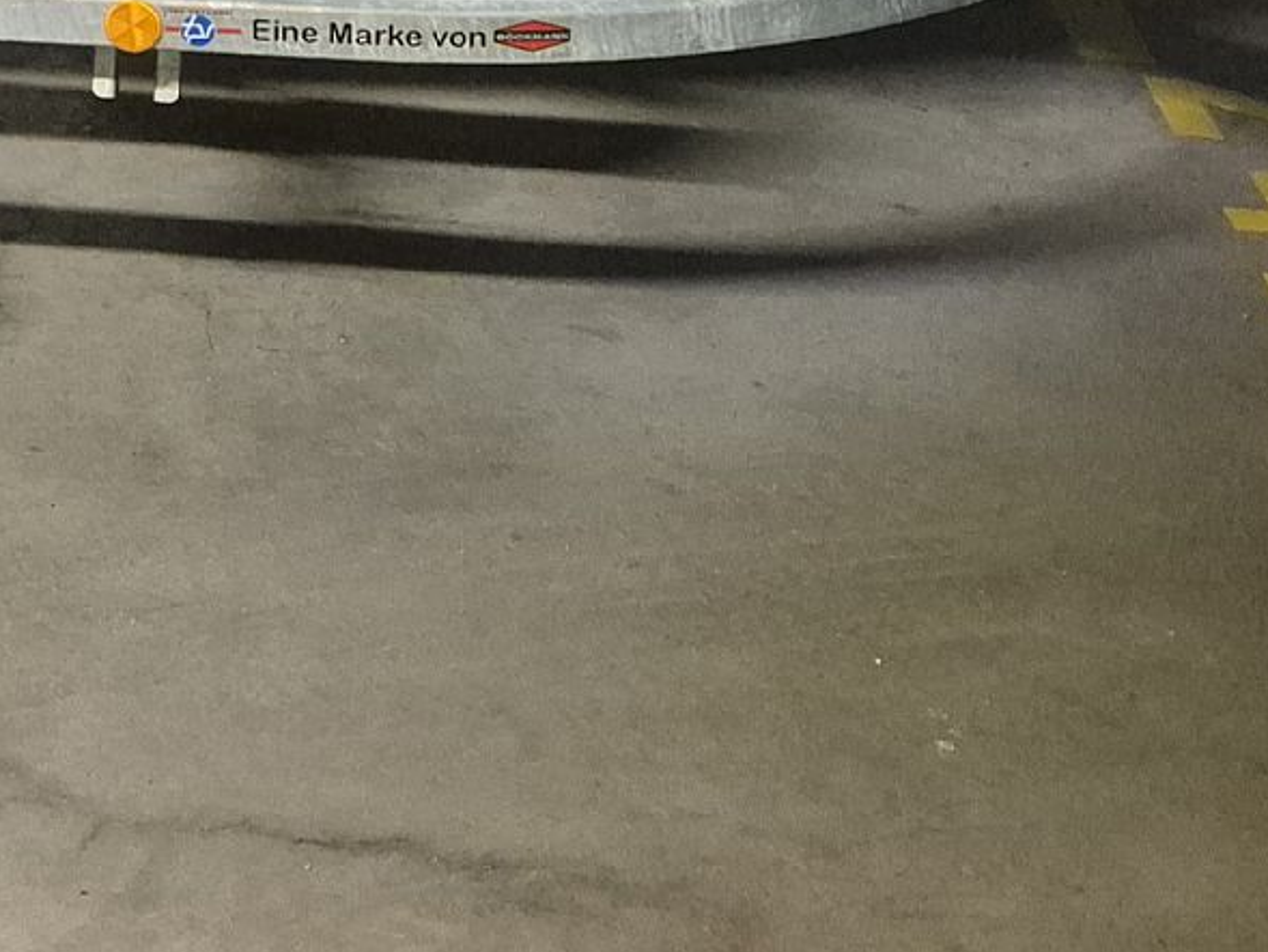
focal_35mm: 75
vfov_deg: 17.4
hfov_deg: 24.6
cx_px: -54
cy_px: -530
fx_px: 2748
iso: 2500
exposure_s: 1/100
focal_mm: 5.4
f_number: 1.8
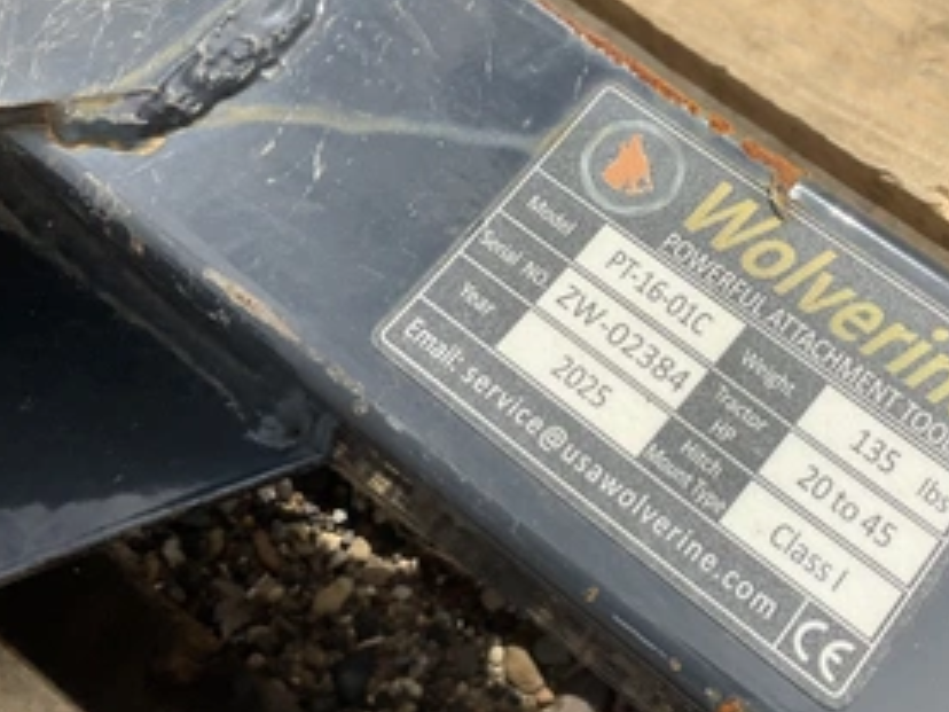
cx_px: 640
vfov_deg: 34.3
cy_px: 396
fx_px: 1151
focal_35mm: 42
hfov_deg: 44.1
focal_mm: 3
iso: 25
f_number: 1.8
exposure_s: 1/2427
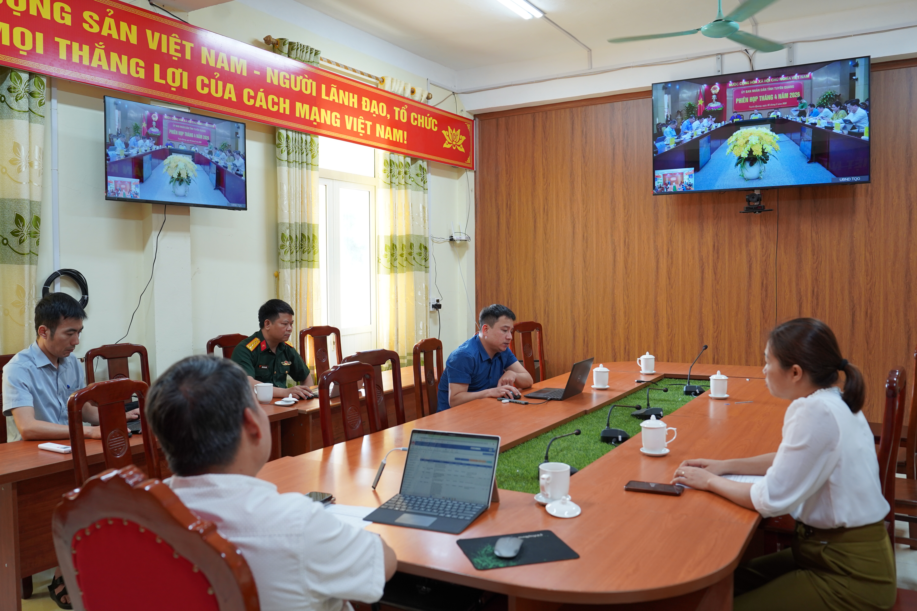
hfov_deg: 65.5
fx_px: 713
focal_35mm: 28
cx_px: 458
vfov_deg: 46.4
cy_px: 306
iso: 800
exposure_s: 1/160
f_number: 4
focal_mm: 28
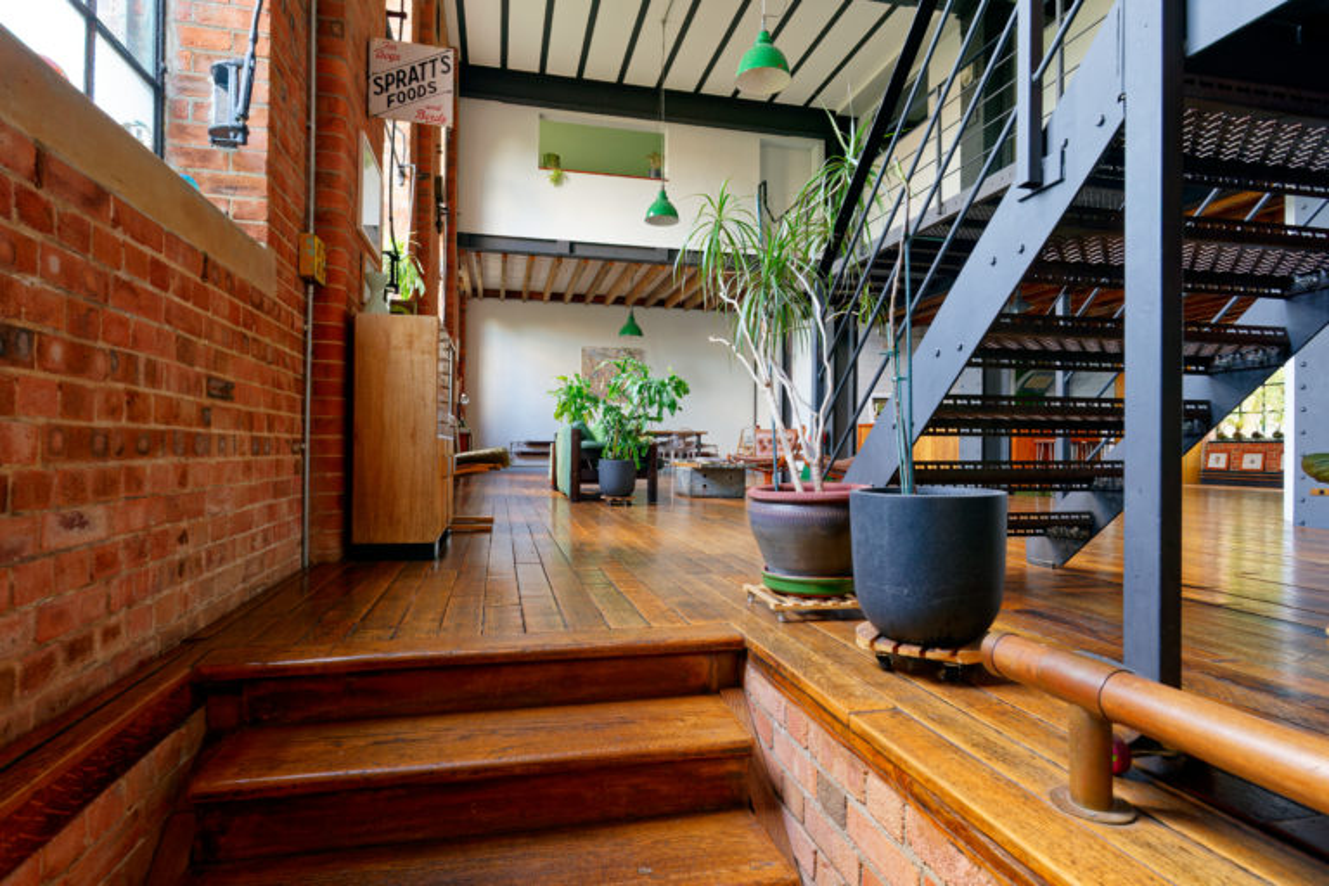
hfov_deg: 84.0
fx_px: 738
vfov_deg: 61.9
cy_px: 443
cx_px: 664
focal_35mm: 20
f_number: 8
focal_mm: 20
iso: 200
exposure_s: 1/2
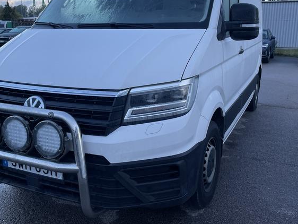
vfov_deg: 38.4
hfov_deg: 50.0
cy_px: 84
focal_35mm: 37
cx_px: 127
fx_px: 319
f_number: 1.6
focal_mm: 4.2
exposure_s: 1/335
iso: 32
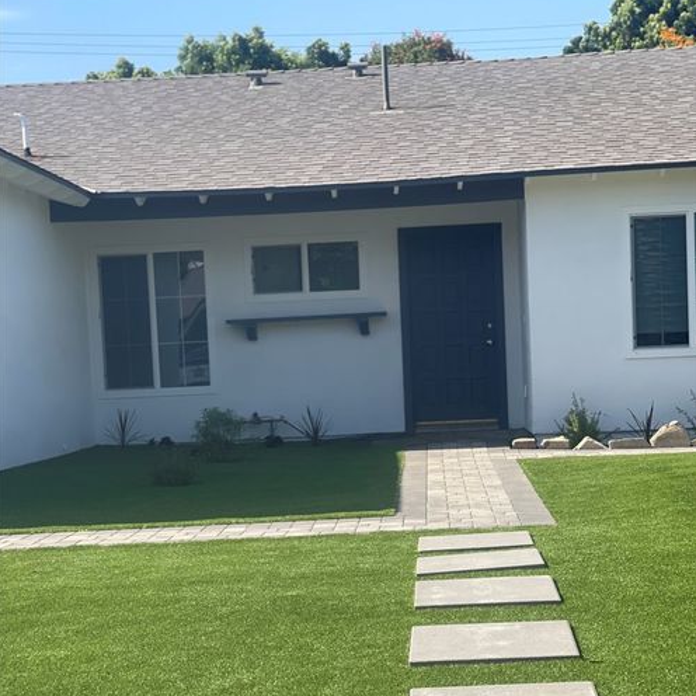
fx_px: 1729
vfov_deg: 22.7
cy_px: 450
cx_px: 348
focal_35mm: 76
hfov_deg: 22.8
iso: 32
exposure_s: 1/847
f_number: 2.2
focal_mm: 7.5
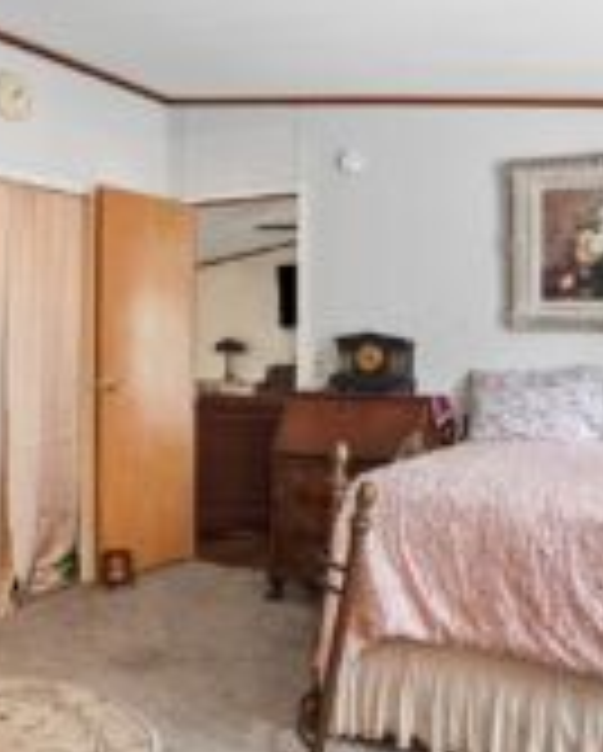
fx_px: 802
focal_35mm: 36
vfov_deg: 50.2
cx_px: 252
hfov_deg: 41.1
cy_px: 362
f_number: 5.6
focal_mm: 16
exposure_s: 1/2
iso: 250
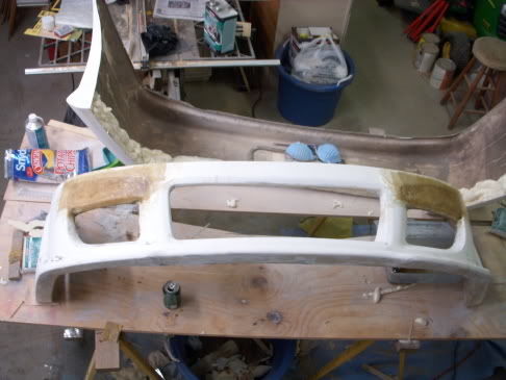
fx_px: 556
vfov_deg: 37.8
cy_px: 190
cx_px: 253
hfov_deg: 49.0
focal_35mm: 38
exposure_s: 1/20
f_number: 3.3
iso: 200
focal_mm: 6.3
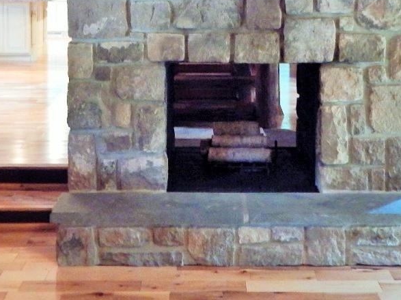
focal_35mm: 54
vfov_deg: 24.3
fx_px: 625
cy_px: -68
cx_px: 222
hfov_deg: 35.5
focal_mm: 4
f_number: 3
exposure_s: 1/10
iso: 400
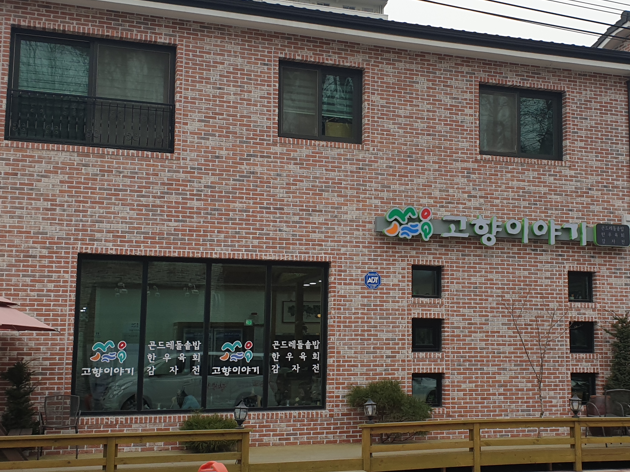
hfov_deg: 51.9
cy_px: 211
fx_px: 637
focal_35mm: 35
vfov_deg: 40.6
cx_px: 403
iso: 50
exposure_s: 1/482
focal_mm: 4.3
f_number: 2.4
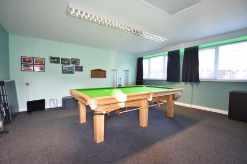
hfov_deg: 100.4
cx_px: 124
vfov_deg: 77.3
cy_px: 82
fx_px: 103
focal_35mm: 15
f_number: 3.5
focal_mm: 10
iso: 800
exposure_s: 1/160
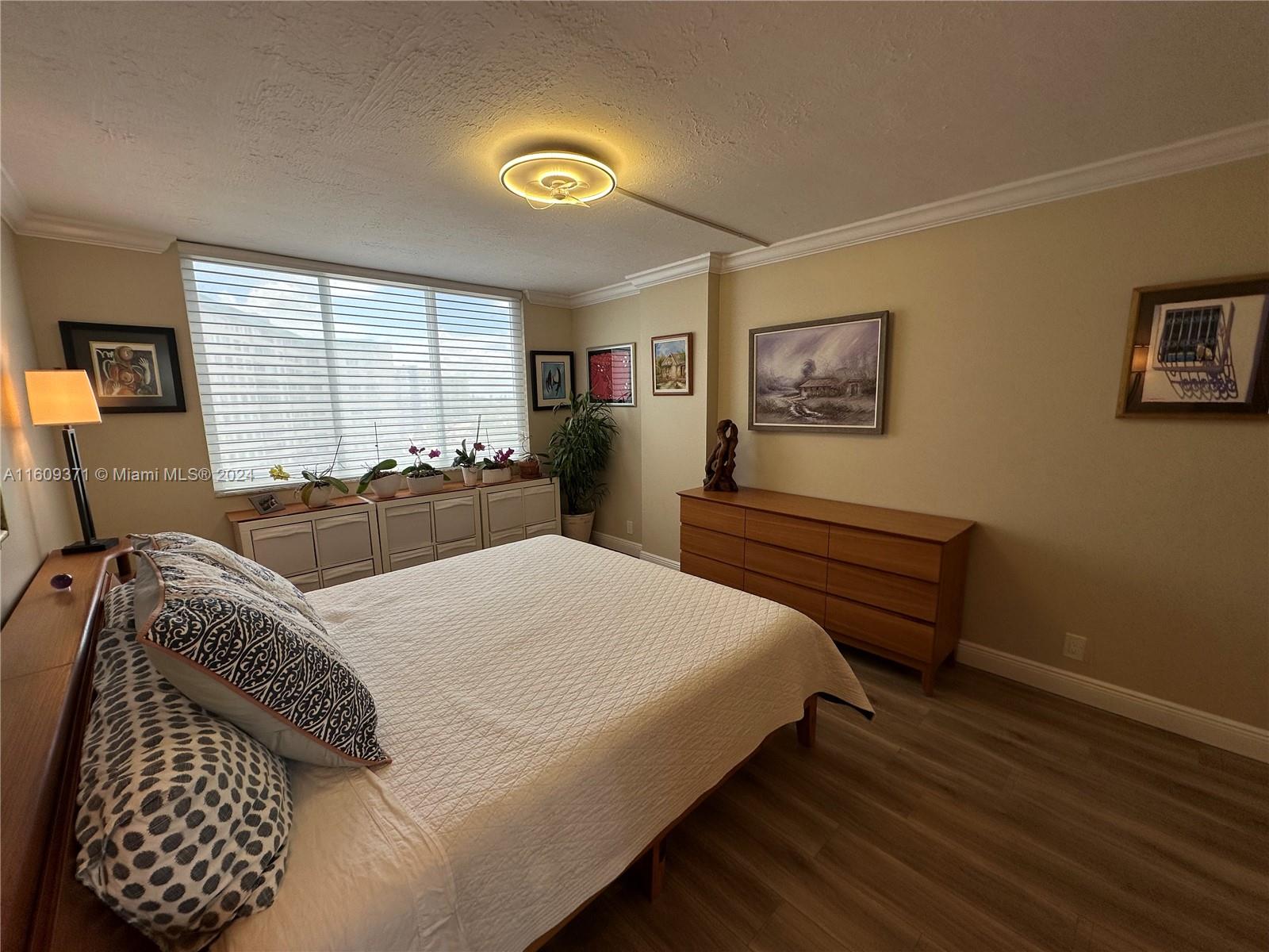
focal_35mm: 14
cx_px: 634
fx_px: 513
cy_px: 476
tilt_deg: -8.6
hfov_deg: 102.1
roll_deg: +0.4
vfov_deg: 85.7
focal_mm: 2.22
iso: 40
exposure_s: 1/156
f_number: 2.2
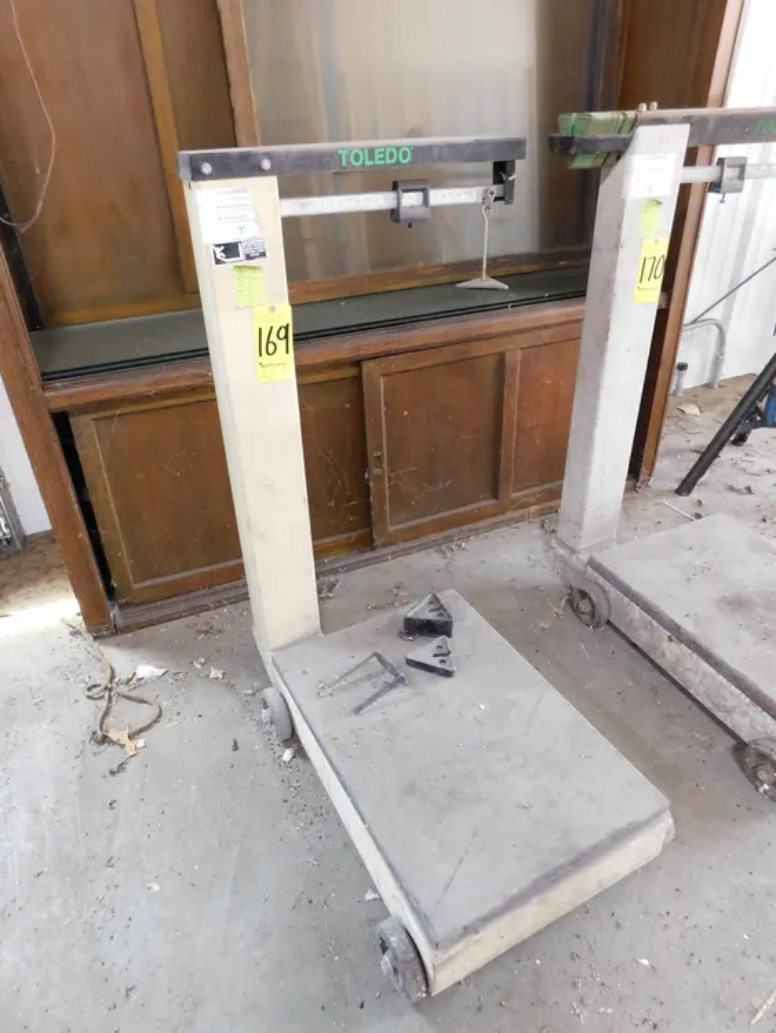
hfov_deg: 58.9
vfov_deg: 73.9
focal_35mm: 23
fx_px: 687
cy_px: 516
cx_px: 388
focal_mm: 4
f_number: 3
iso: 400
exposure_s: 1/20
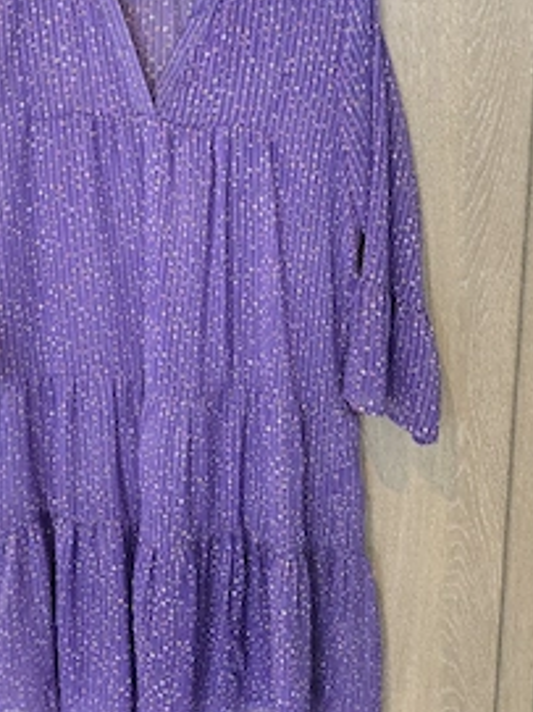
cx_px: 192
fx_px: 699
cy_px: 268
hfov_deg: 41.4
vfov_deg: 53.4
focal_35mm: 34
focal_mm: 6.3
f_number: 1.7
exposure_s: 1/101
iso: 500
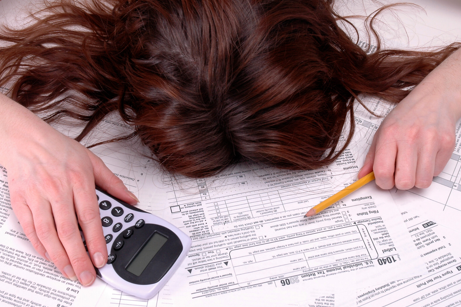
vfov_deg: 21.9
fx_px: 793
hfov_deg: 32.4
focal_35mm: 62
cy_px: 159
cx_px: 243
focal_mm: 34
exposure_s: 1/500
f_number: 14
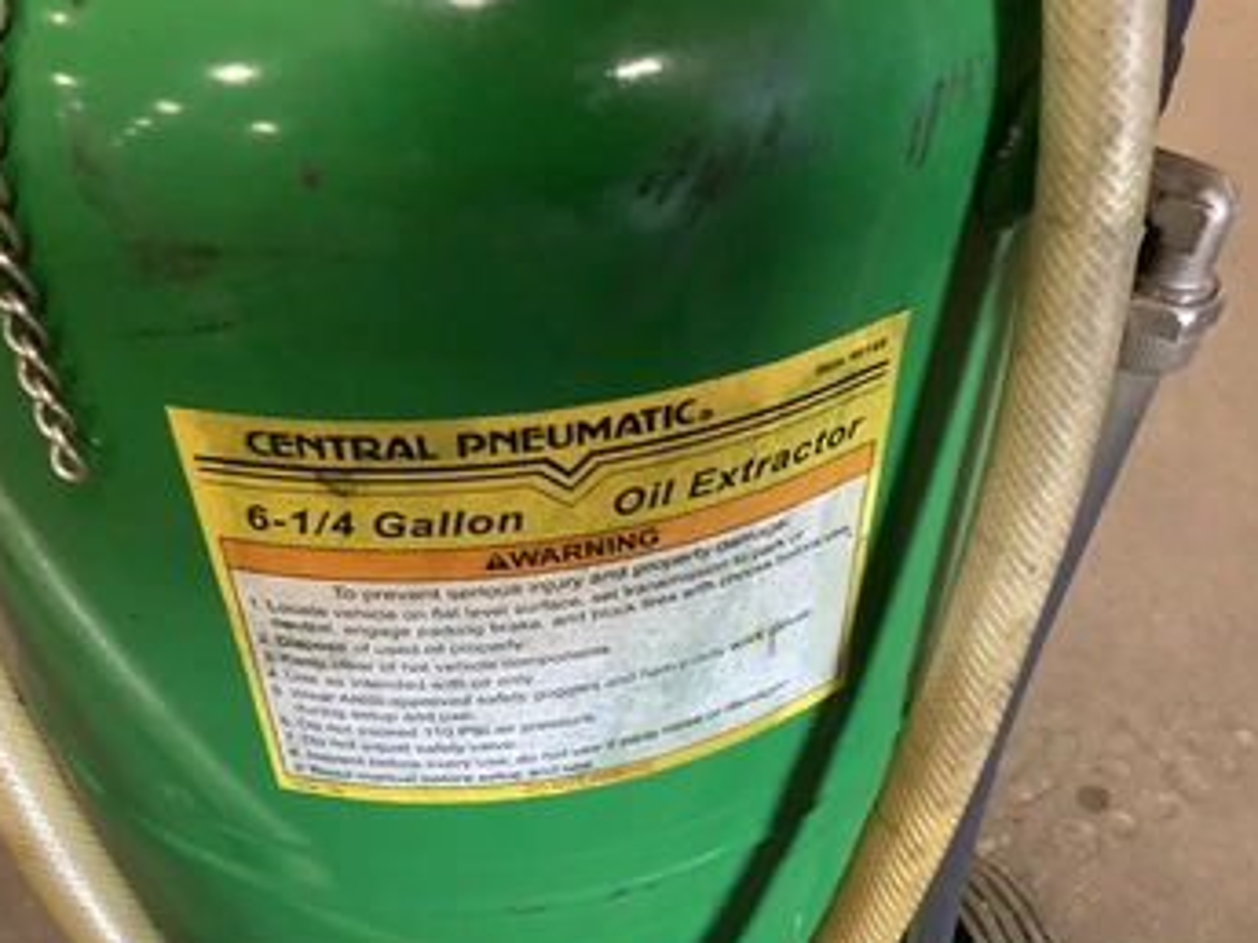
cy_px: 490
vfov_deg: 39.7
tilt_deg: -41.5
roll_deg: -0.6
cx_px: 603
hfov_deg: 51.3
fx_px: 1308
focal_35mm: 36
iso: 400
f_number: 2.4
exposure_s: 1/40
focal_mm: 3.3
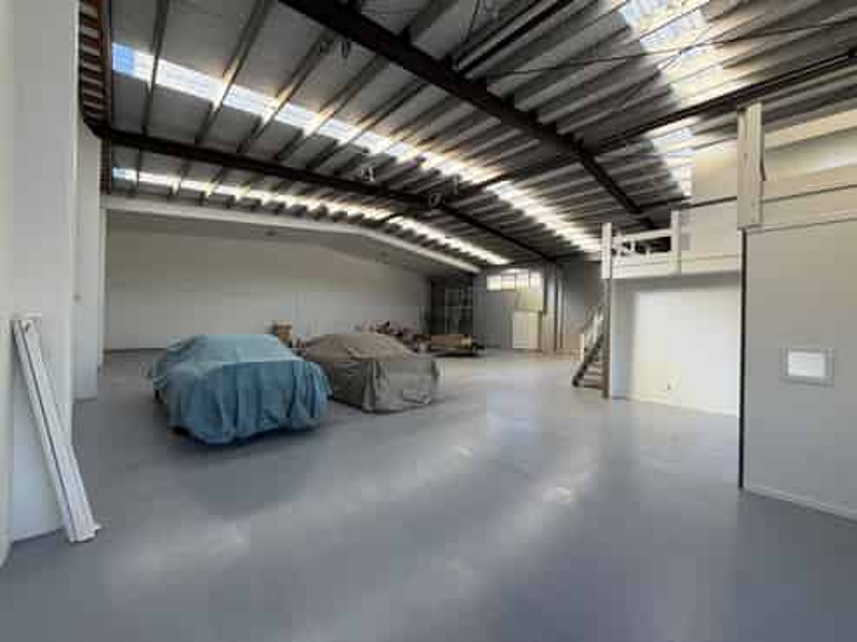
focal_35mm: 14
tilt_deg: -0.2
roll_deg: +0.0
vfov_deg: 85.6
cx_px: 428
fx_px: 346
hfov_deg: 102.1
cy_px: 321
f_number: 2.2
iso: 50
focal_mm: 2.22
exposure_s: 1/126
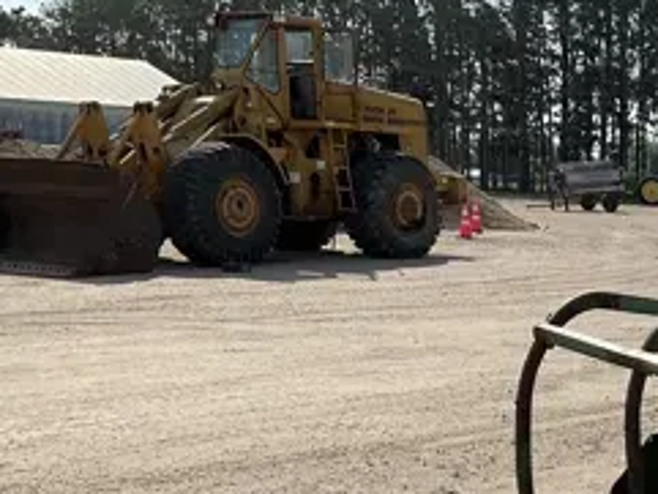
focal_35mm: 77
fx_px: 1464
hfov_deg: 22.8
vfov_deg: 18.4
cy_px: 543
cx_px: 830
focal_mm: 3
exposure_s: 1/1848
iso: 25
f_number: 1.8
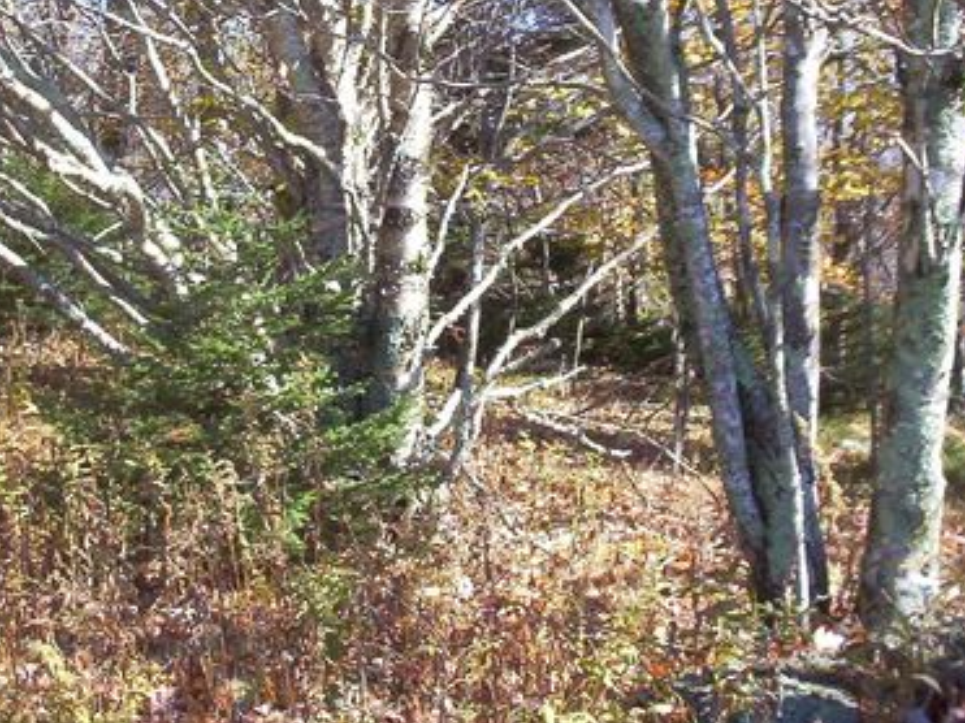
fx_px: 1561
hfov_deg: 34.2
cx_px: 364
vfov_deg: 25.9
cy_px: 220
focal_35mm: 56
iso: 100
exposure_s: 1/150
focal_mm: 6
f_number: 4.5
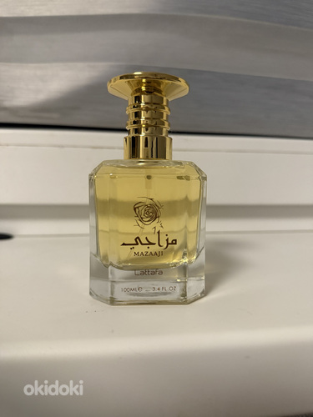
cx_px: 156
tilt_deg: -5.5
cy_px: 208
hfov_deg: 56.8
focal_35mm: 24
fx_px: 289
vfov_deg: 71.6
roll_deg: -0.2
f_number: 1.78
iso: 800
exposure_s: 1/48
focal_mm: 6.76
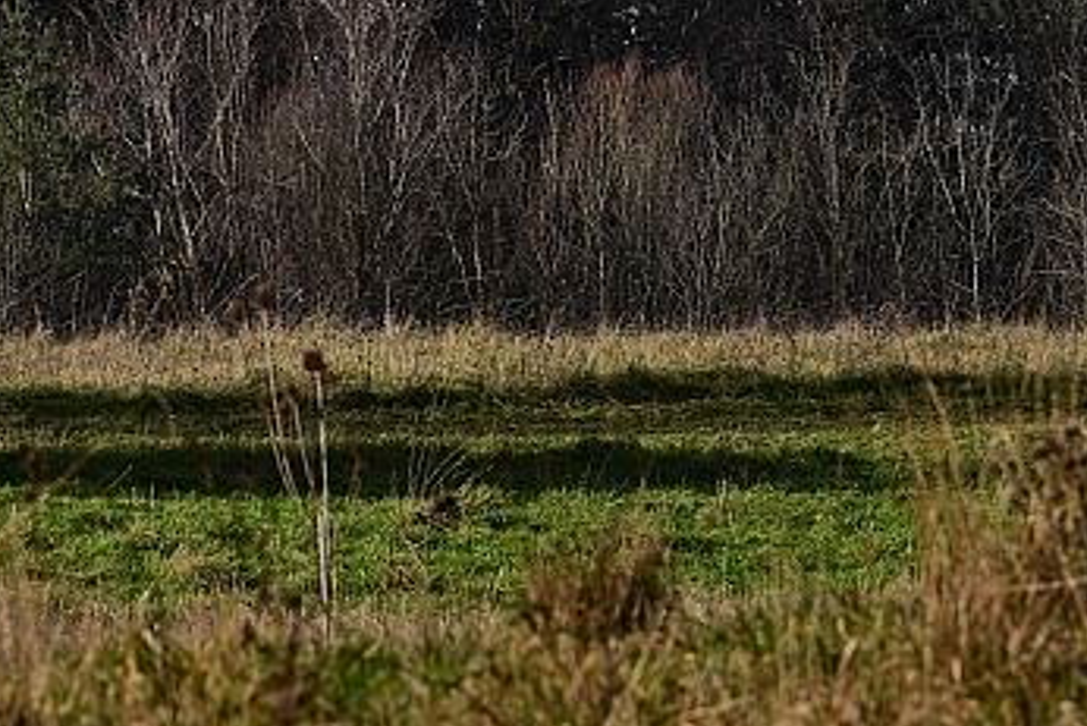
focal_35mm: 520
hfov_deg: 4.0
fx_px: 15707
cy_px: -305
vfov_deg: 2.6
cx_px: -217
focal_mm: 150
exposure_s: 1/250
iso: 100
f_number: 8
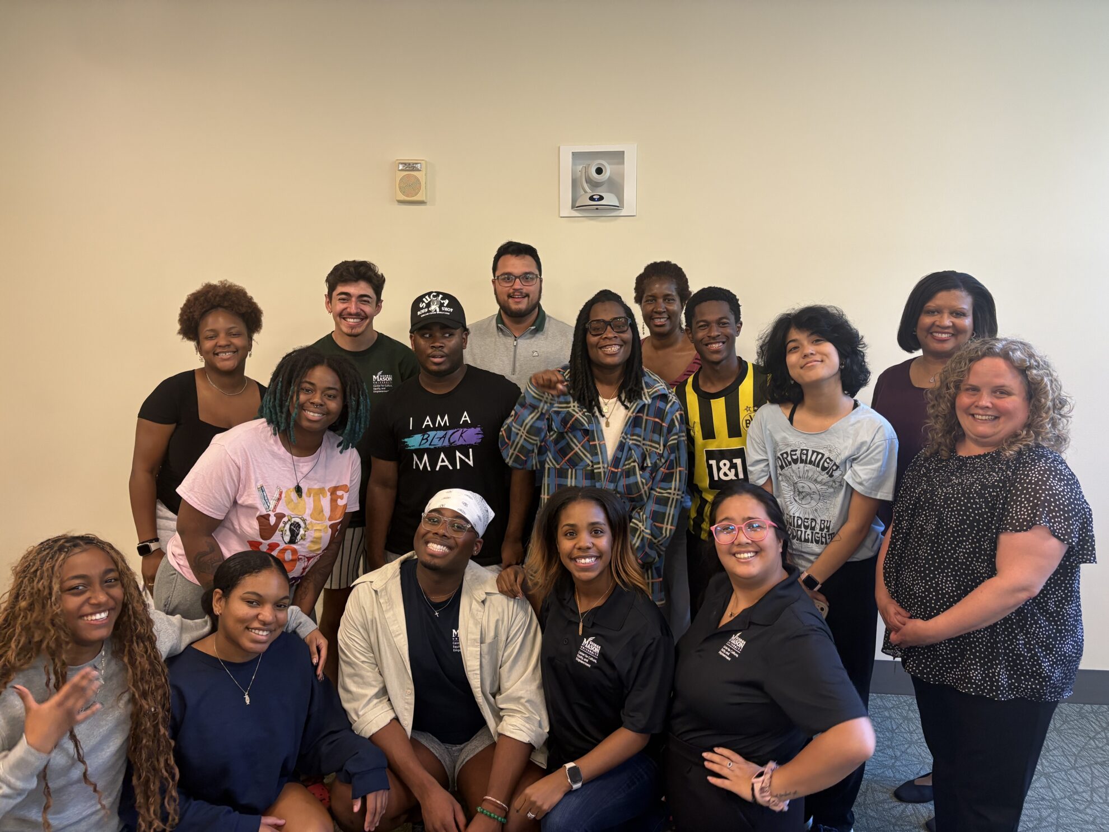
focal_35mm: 26
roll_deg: +0.3
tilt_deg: -6.5
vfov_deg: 53.1
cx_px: 554
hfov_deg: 67.3
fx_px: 833
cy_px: 416
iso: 250
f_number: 1.6
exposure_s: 1/60
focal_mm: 5.96
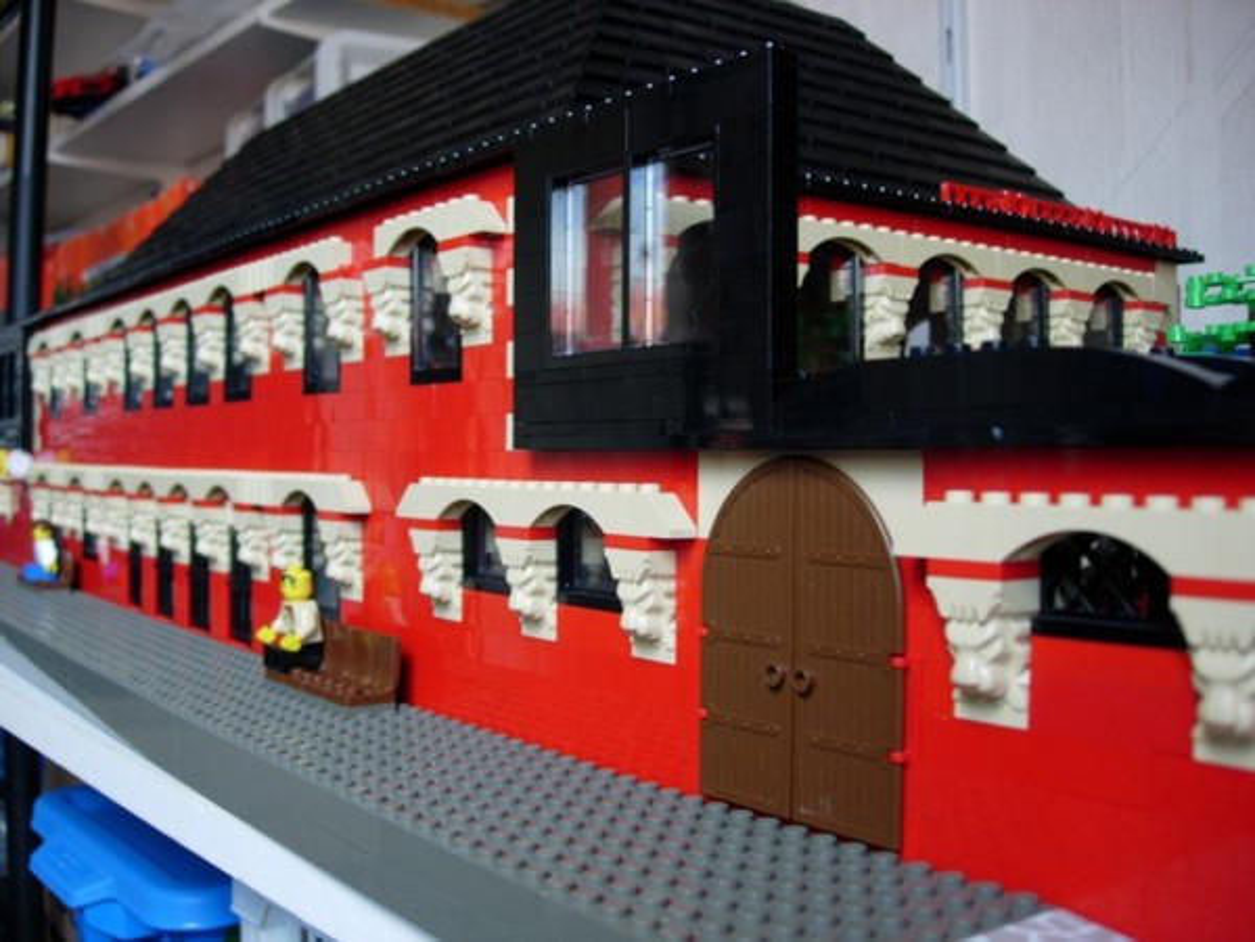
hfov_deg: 49.0
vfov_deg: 37.7
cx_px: 628
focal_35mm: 38
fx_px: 1378
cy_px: 471
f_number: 2.8
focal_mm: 7.8
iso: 105
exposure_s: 1/32
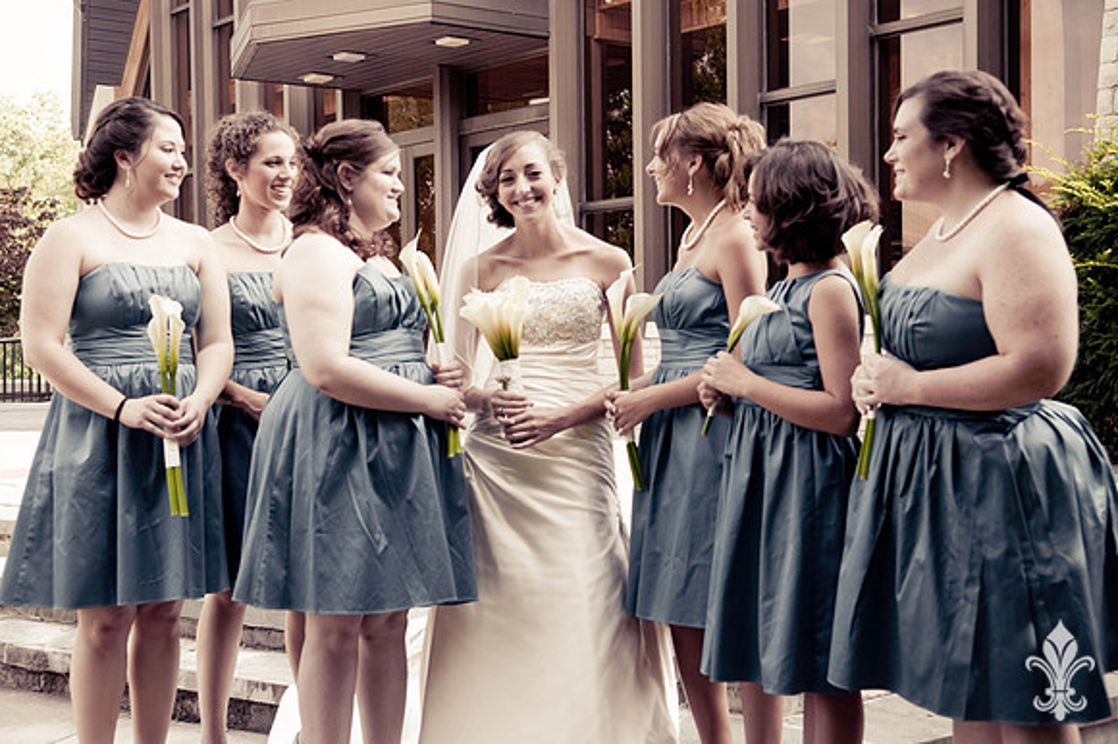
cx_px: 559
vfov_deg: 28.0
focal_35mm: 48
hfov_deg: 41.1
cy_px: 372
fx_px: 1490
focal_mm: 32
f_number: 3.2
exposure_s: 1/250
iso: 200
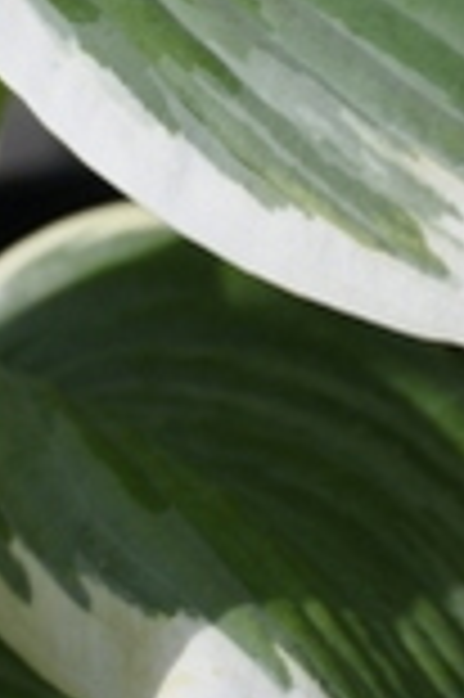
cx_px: -68
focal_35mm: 310
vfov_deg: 6.6
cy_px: -86
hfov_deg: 4.4
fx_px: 6006
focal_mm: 40
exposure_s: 1/500
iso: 200
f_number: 4.5
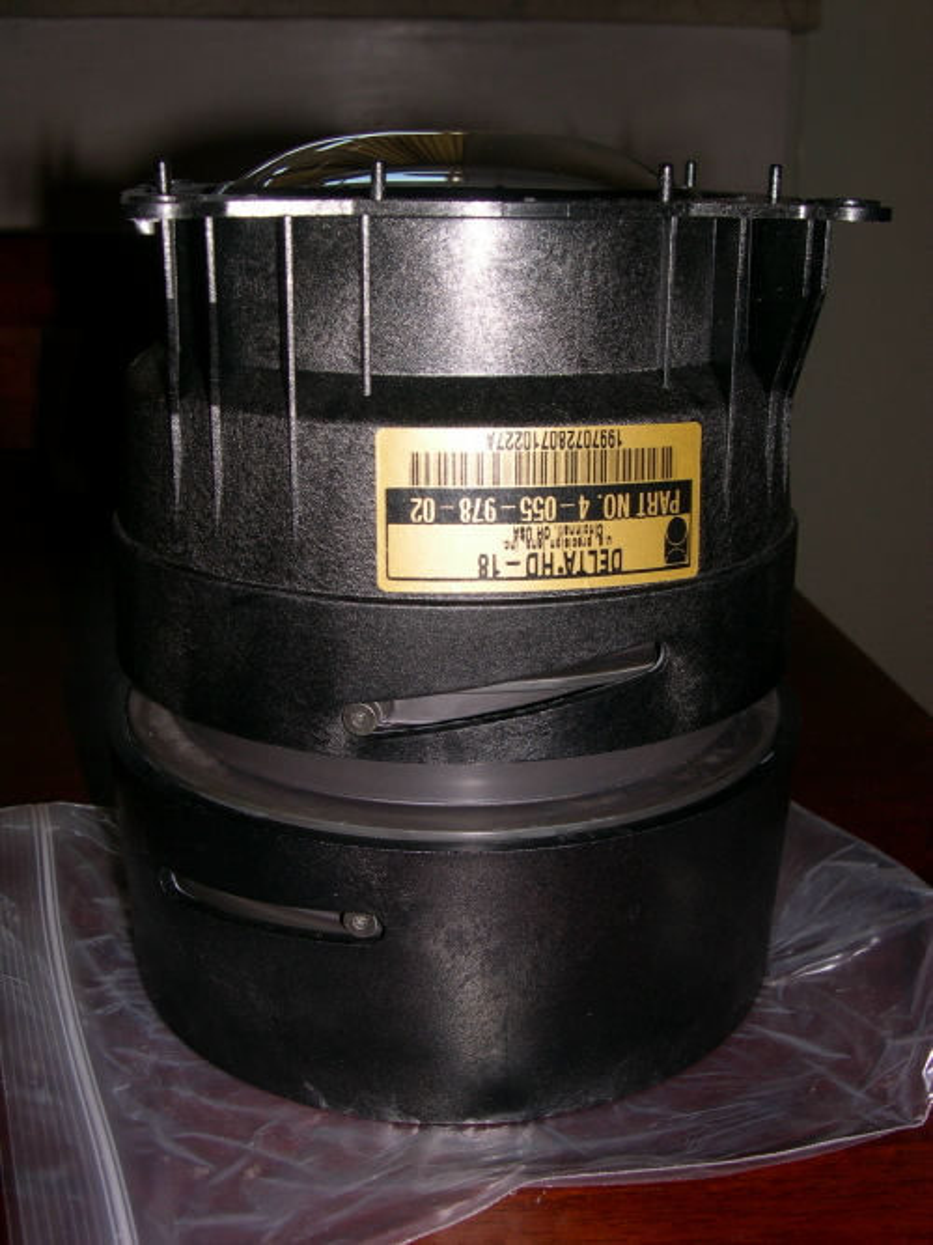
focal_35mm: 38
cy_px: 622
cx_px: 466
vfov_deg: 49.0
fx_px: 1366
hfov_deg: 37.7
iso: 100
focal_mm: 8
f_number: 7.6
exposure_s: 1/60
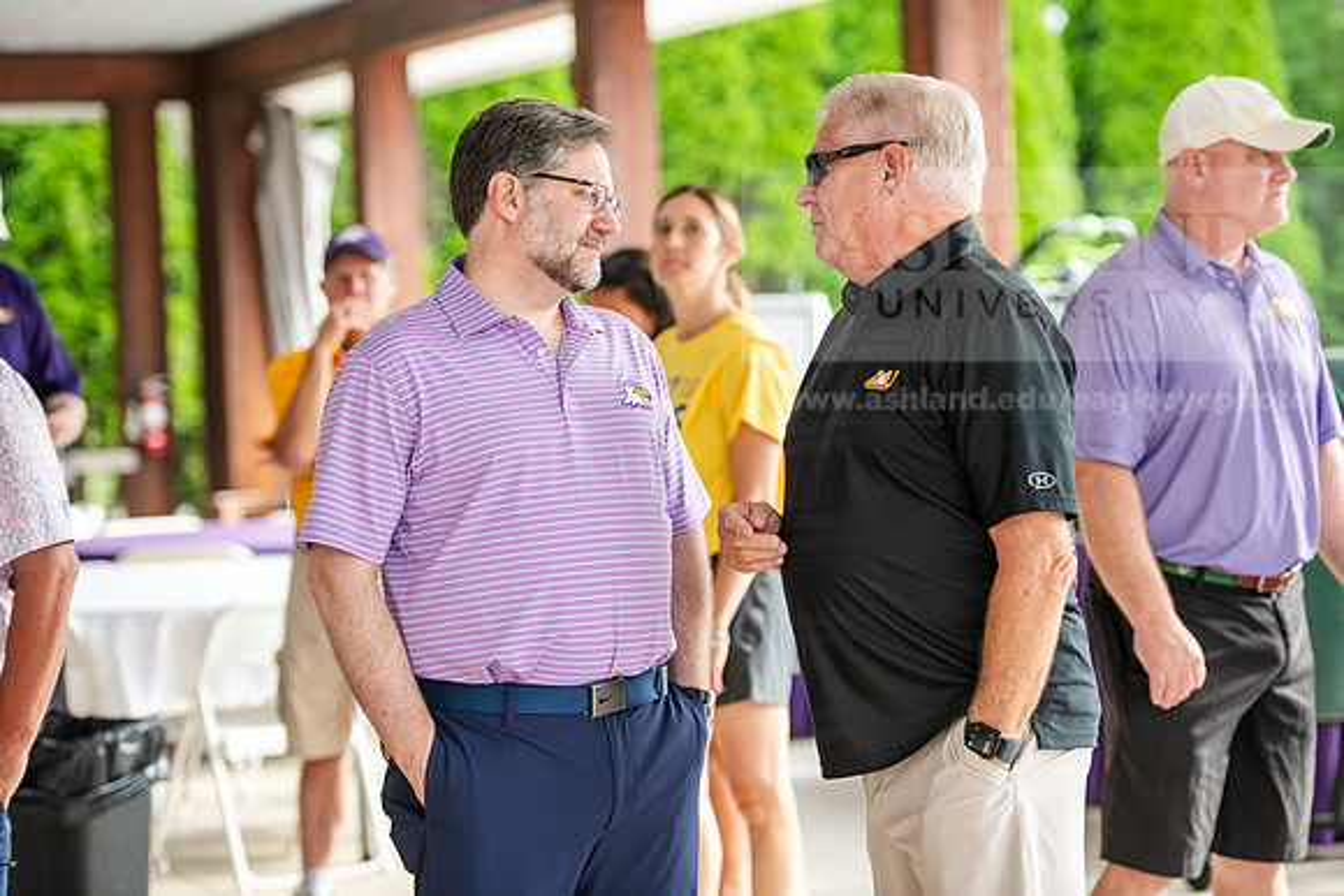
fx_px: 3921
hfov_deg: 19.5
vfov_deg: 13.0
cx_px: 672
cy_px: 448
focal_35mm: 105
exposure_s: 1/200
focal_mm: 105
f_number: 3.2
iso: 250
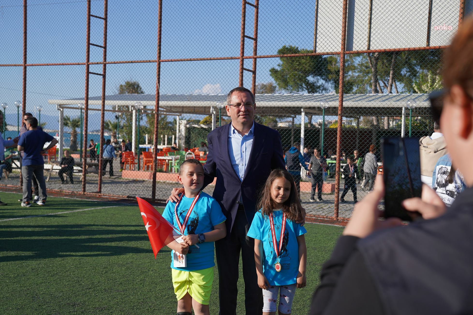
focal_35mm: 46
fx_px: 604
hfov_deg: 42.7
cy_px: 158
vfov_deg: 29.2
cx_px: 238
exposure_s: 1/640
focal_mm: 45
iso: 100
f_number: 4.5
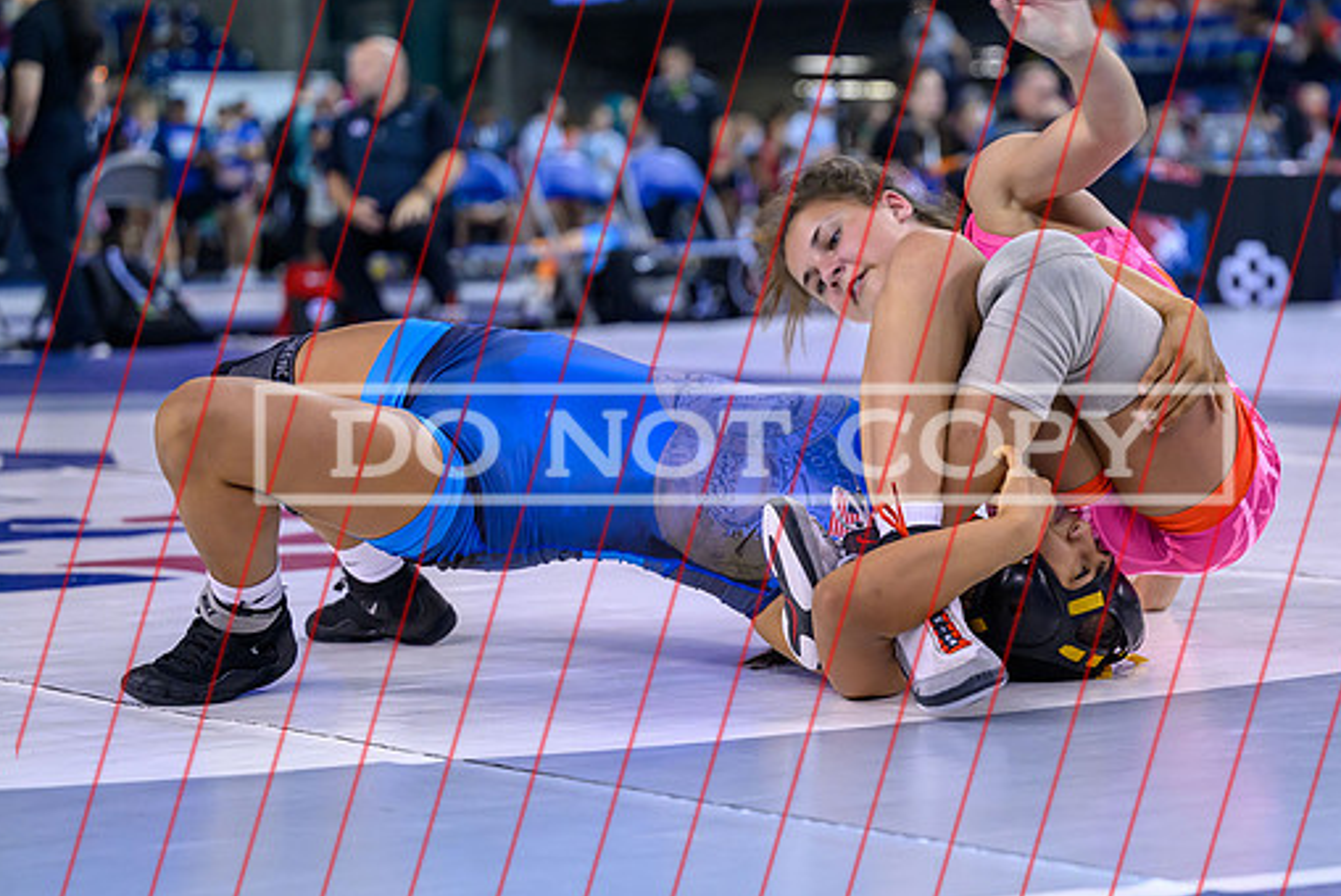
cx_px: 892
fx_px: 3913
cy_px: 518
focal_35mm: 105
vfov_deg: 13.1
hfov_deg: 19.4
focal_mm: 70
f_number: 2.8
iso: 2500
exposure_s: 1/800
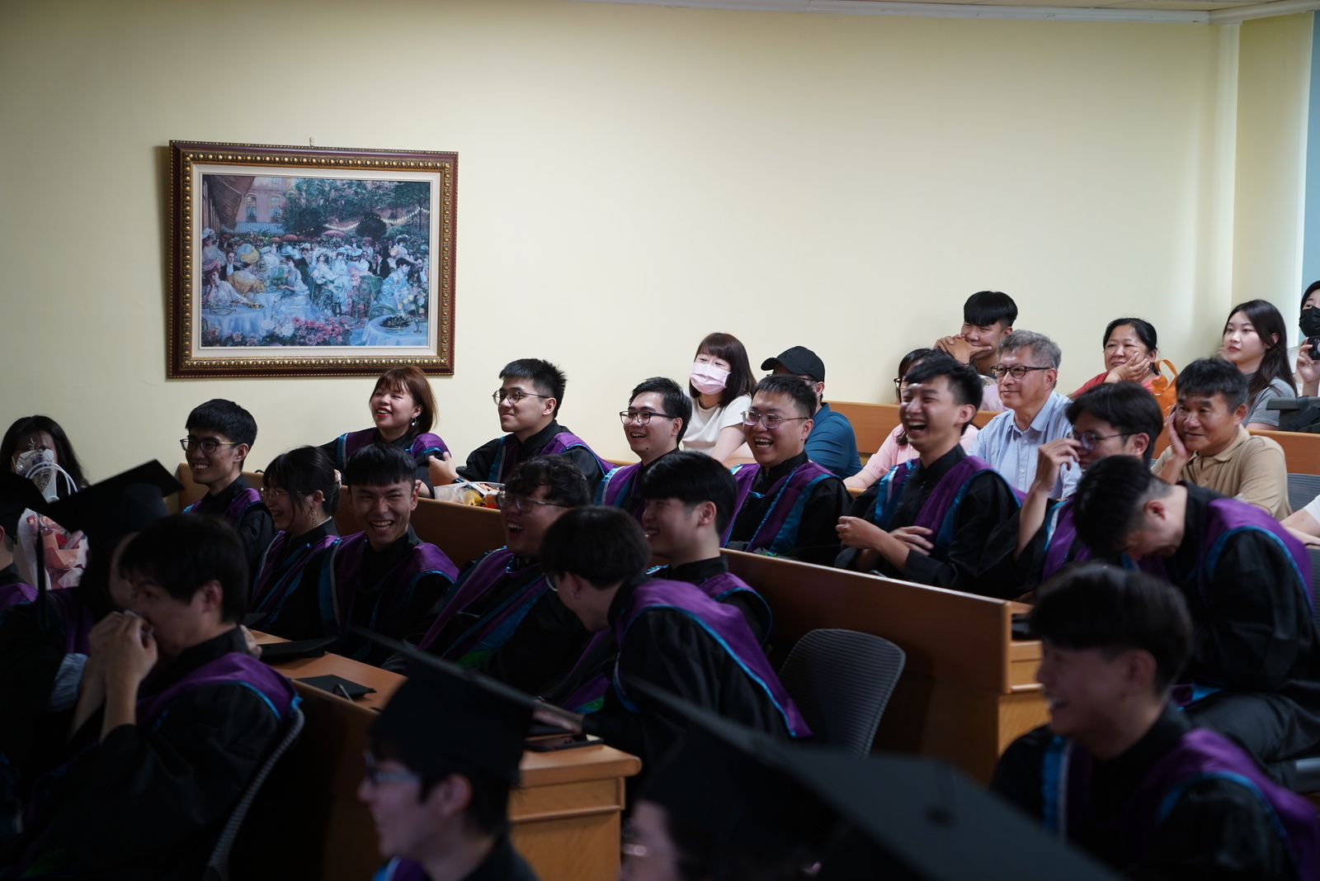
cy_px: 440
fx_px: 2567
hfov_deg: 28.8
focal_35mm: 70
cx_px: 660
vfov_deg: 19.5
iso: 640
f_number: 2.8
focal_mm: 70
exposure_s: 1/80
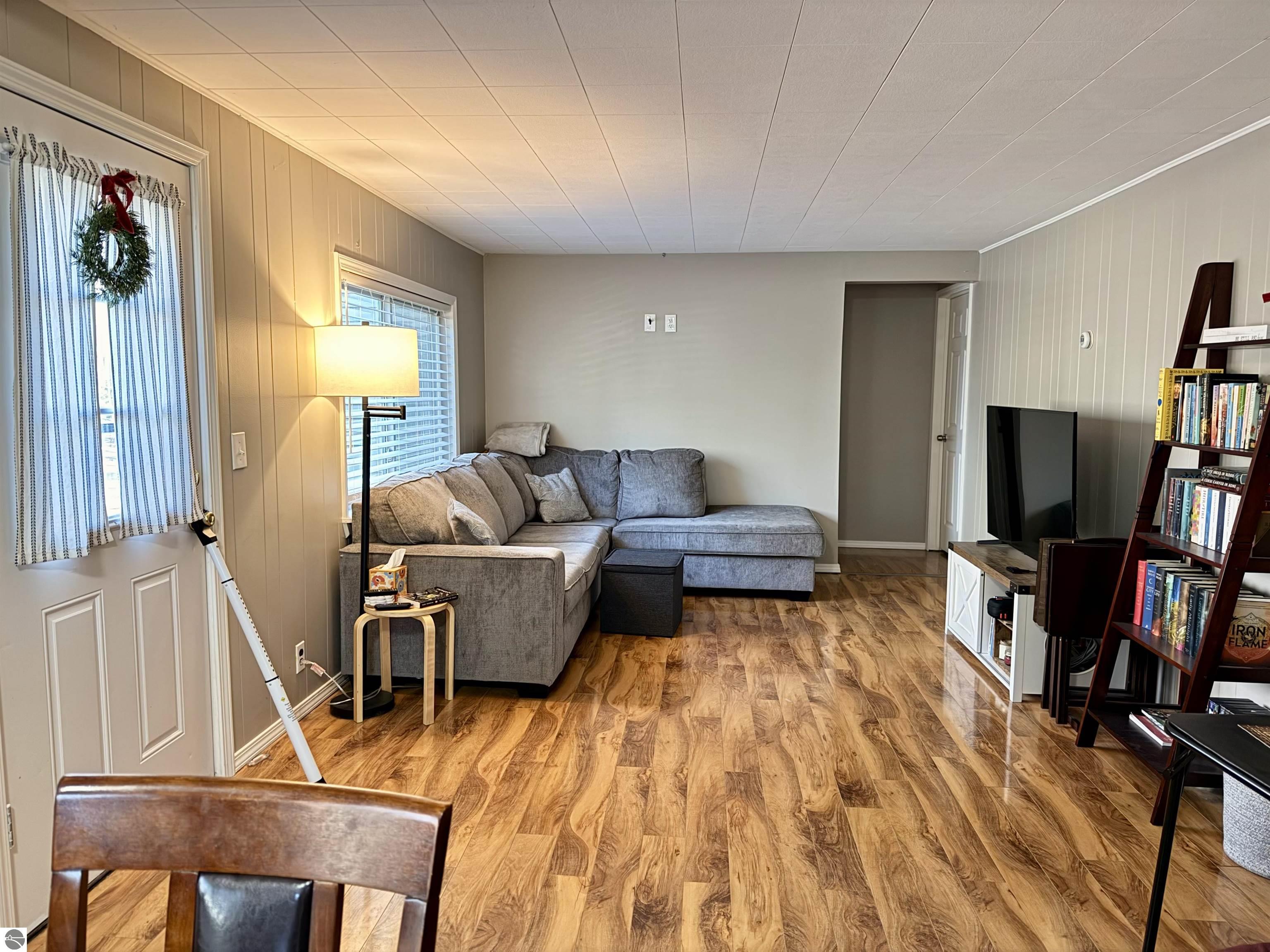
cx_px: 635
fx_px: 881
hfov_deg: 71.6
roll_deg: -0.4
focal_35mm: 24
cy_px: 476
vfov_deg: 56.8
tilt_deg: -4.8
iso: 320
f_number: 1.78
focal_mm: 6.76
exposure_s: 1/60
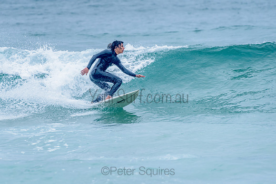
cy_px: 73
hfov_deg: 3.3
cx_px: 109
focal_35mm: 628
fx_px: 4814
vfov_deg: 2.2
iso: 800
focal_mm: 500
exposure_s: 1/2000
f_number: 5.6
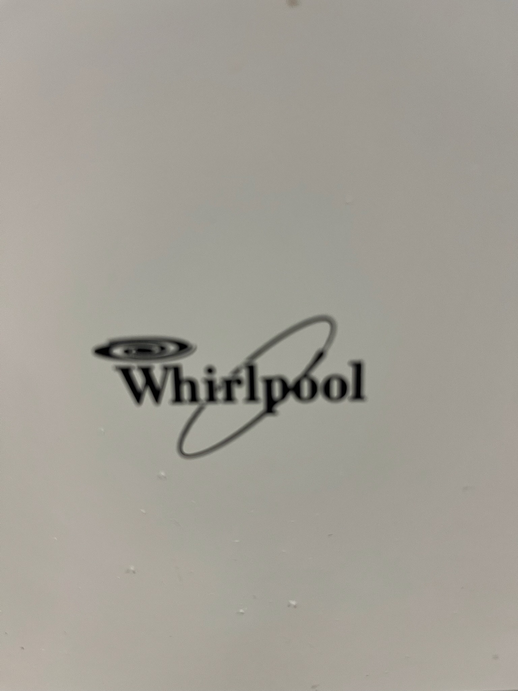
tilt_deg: -15.1
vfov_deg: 67.3
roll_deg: +0.4
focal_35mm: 26
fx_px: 519
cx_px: 259
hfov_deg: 53.1
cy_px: 346
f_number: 1.6
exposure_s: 1/50
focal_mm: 5.1
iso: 125
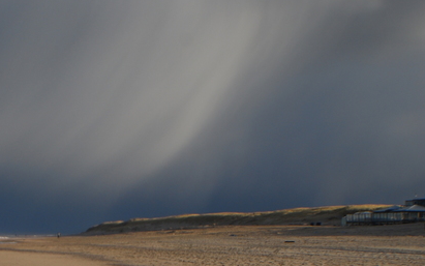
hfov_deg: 12.7
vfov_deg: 8.0
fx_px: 1900
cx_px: 31
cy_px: 247
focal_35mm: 164
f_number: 5.6
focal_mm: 55
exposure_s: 1/400
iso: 100
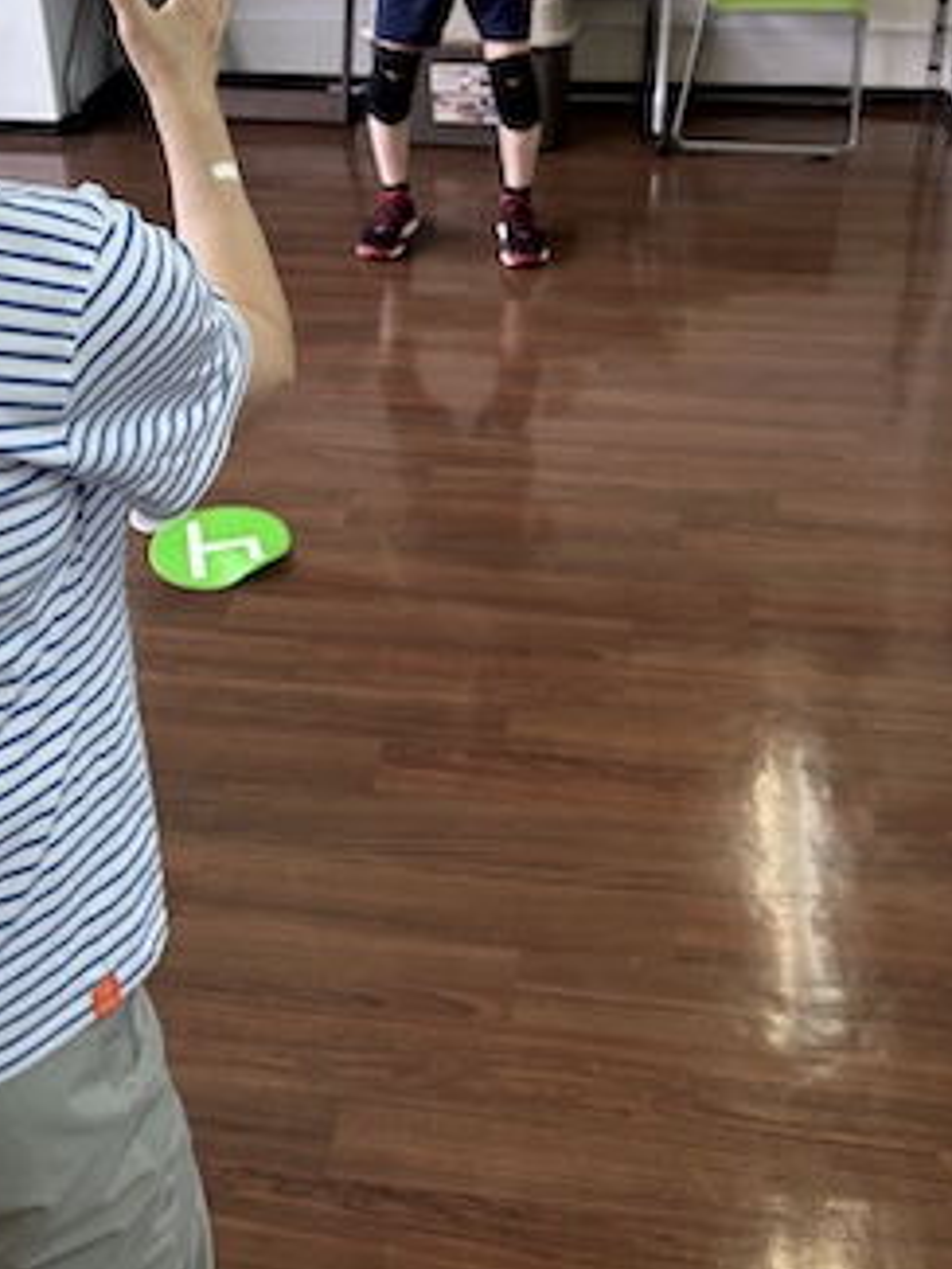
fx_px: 1466
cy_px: 308
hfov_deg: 36.0
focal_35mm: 40
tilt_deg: -27.0
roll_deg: +2.0
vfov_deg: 45.1
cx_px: 482
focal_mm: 5.7
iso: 50
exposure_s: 1/100
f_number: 1.5
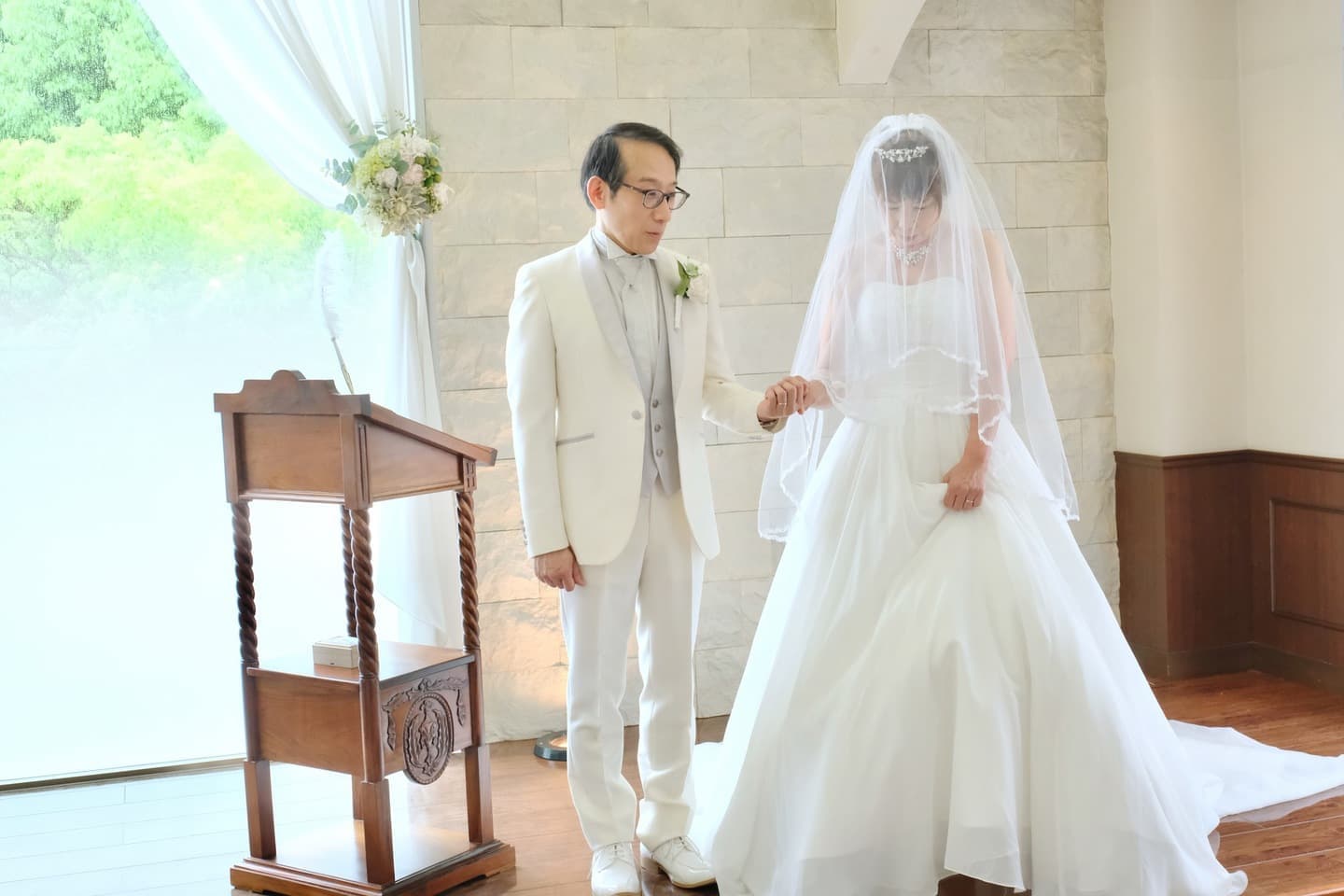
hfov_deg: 46.4
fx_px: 1568
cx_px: 672
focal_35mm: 42
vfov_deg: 31.9
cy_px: 448
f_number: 5.6
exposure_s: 1/125
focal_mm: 28.3
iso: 3200
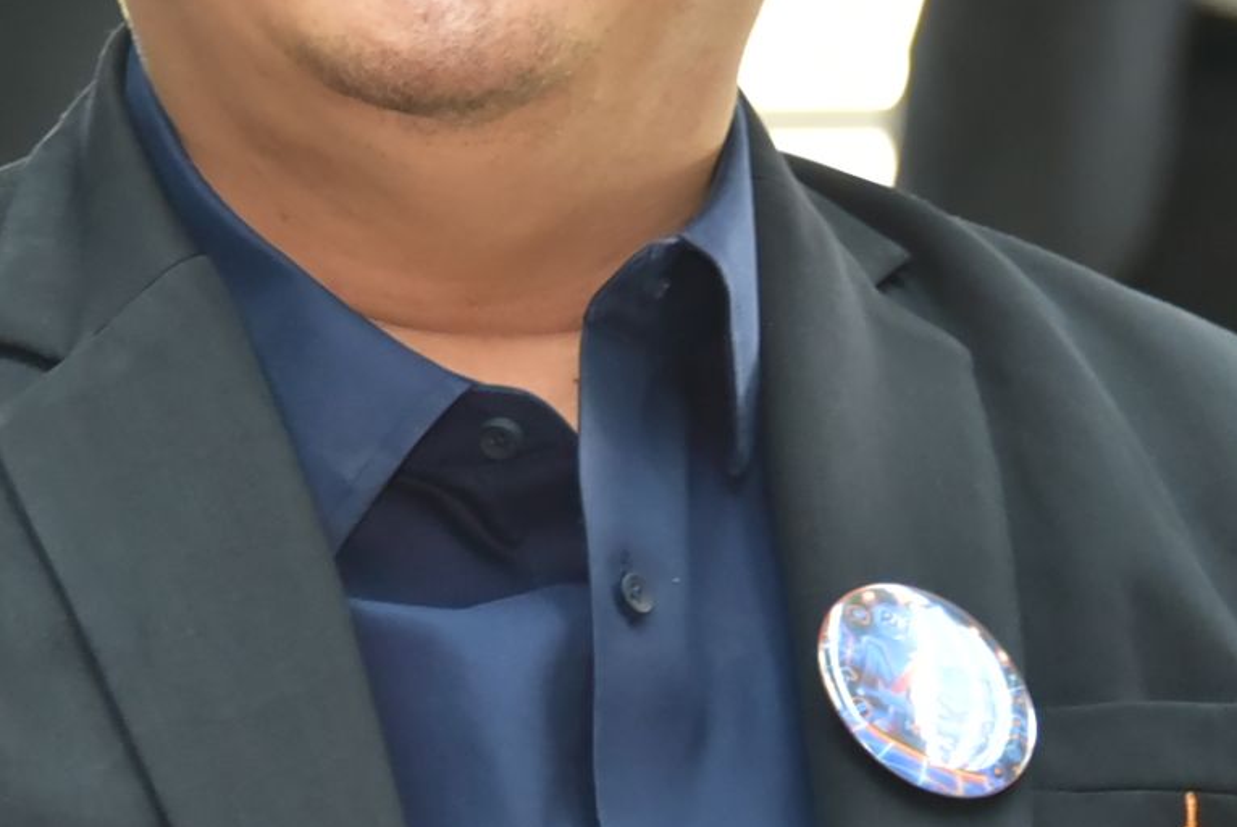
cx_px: 352
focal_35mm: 473
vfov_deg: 2.9
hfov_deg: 4.4
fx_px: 16265
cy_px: 178
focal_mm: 145
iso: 2000
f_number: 5.6
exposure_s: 1/160
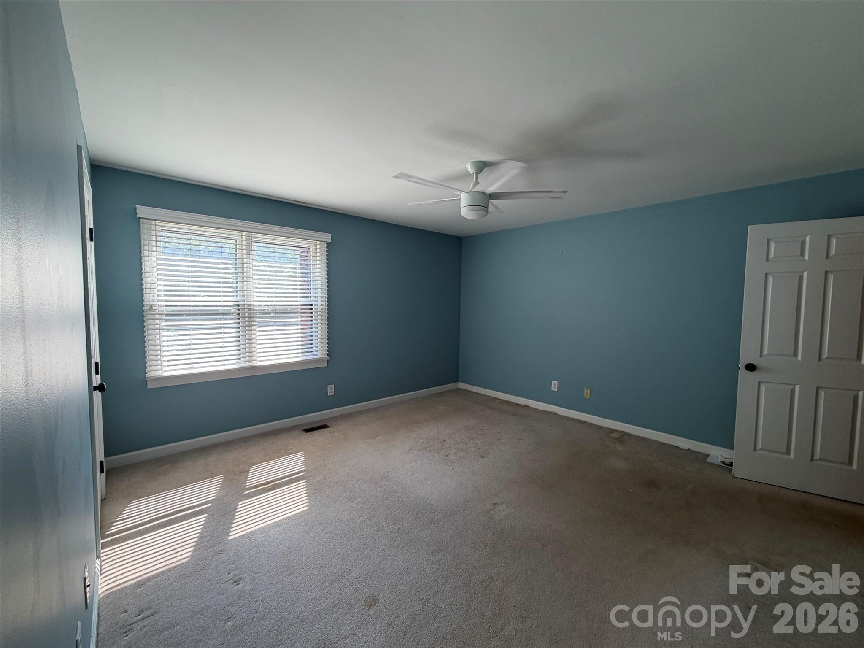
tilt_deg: -4.1
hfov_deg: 102.1
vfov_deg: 85.7
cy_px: 324
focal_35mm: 14
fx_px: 349
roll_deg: -0.5
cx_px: 432
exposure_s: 1/120
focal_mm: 2.22
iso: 64
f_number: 2.2
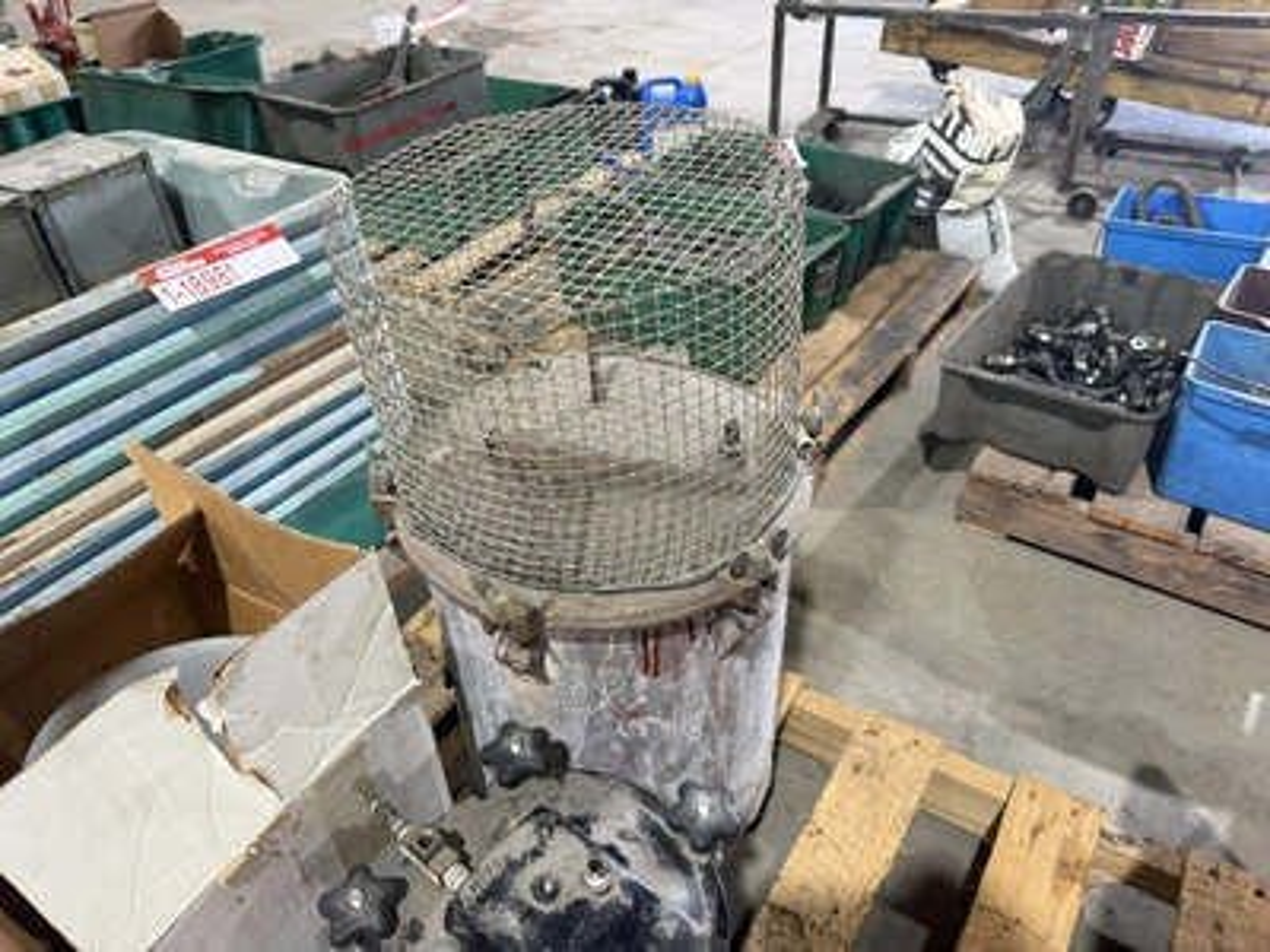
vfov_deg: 56.8
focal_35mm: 24
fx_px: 881
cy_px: 476
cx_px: 635
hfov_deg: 71.6
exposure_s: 1/79
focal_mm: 6.76
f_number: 1.78
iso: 200
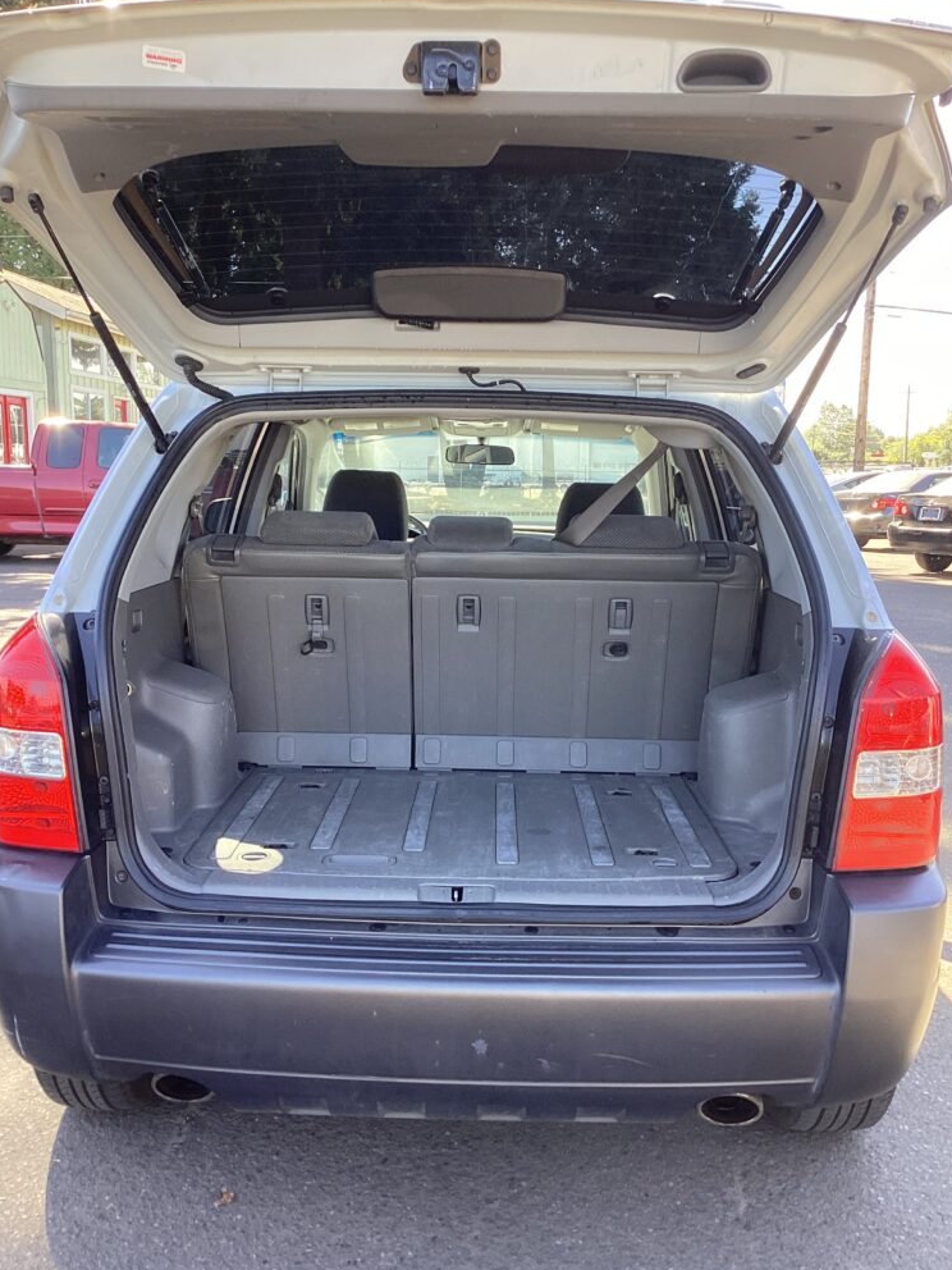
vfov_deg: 56.8
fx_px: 1173
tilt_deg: -7.8
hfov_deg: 44.2
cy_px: 640
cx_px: 468
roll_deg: -1.0
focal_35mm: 32
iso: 50
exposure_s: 1/120
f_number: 2.4
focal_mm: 3.3
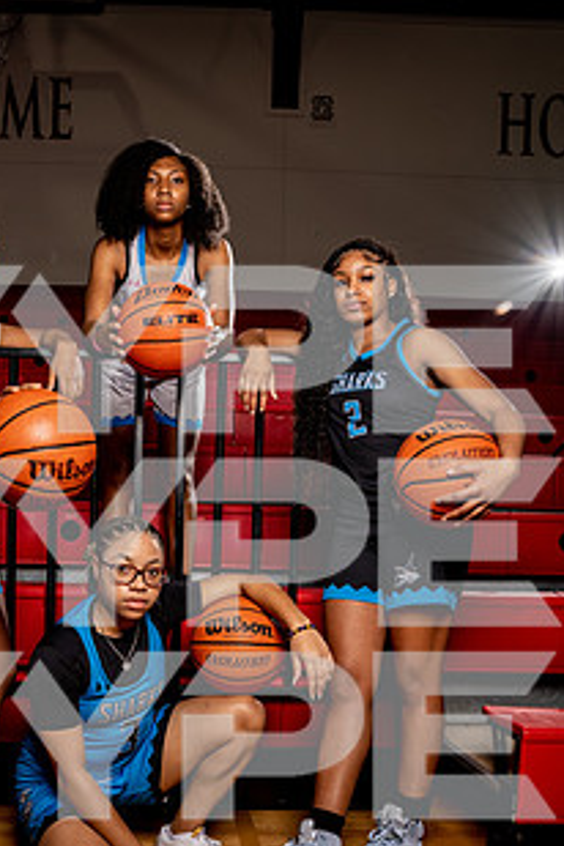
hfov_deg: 37.1
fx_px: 822
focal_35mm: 35
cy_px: 545
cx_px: 156
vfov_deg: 53.6
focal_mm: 24
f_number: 7.1
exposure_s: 1/250
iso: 100
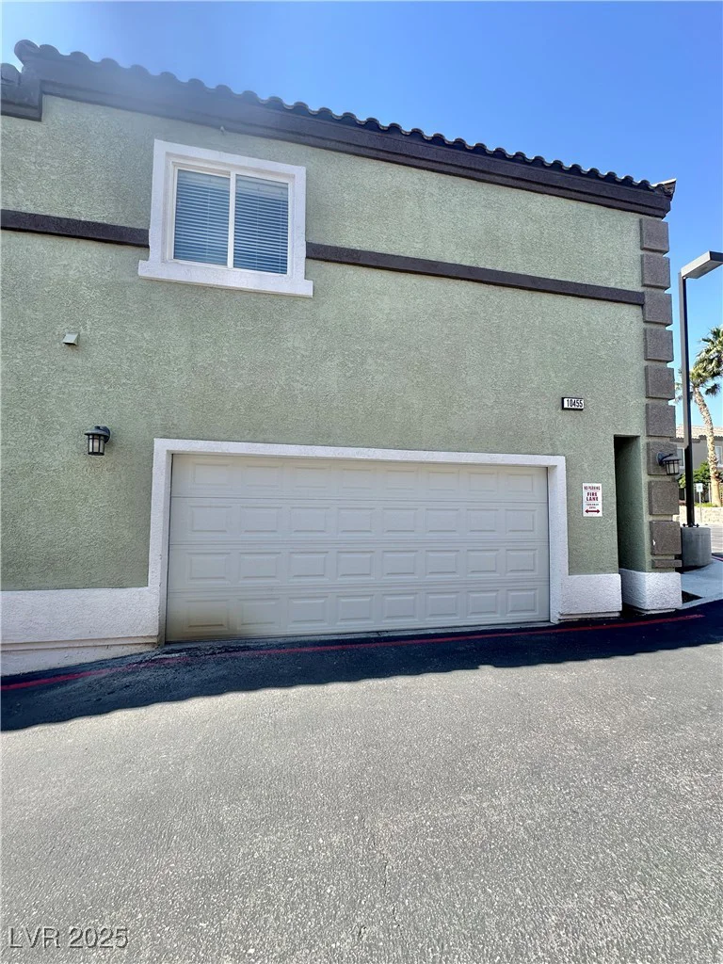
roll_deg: -1.4
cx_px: 362
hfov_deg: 85.7
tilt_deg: +4.0
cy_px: 482
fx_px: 390
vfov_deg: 102.1
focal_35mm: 14
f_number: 2.2
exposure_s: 1/779
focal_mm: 2.22
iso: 40
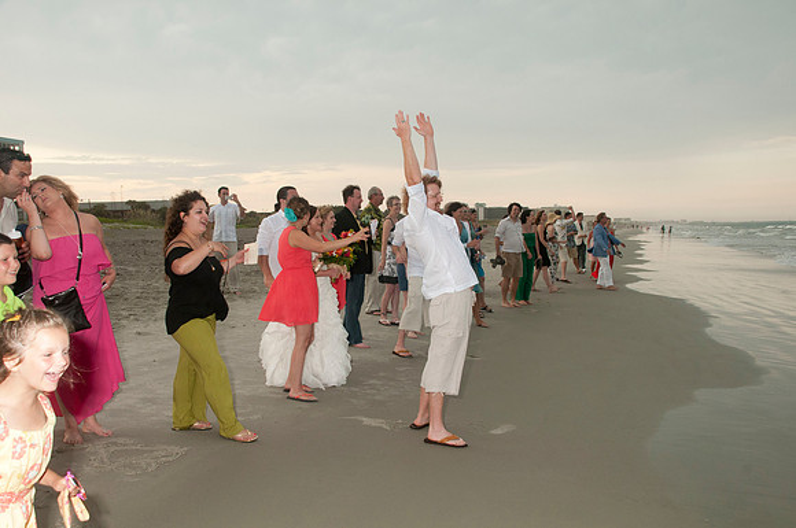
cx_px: 398
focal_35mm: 33
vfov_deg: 39.9
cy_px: 264
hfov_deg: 57.3
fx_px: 729
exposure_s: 1/80
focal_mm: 22
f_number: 8
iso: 400
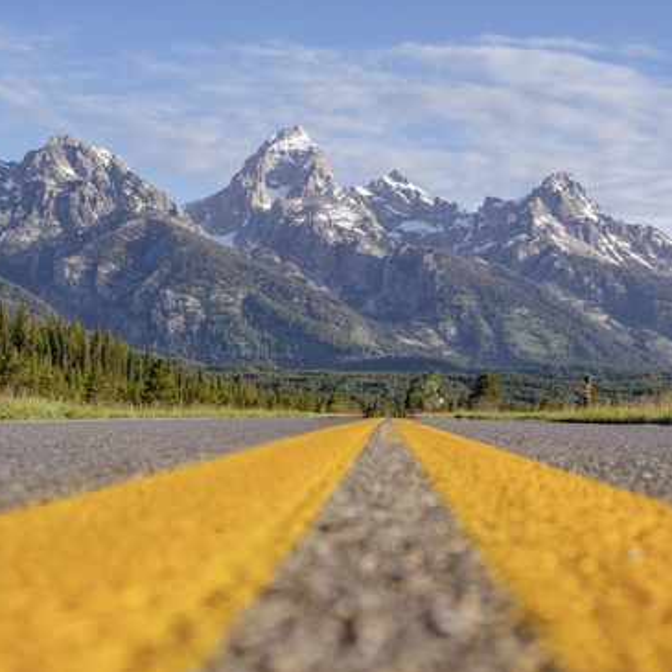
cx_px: 377
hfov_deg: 30.5
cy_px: 334
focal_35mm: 56
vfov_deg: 30.6
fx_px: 1230
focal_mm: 28.9
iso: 160
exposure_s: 1/220
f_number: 5.6
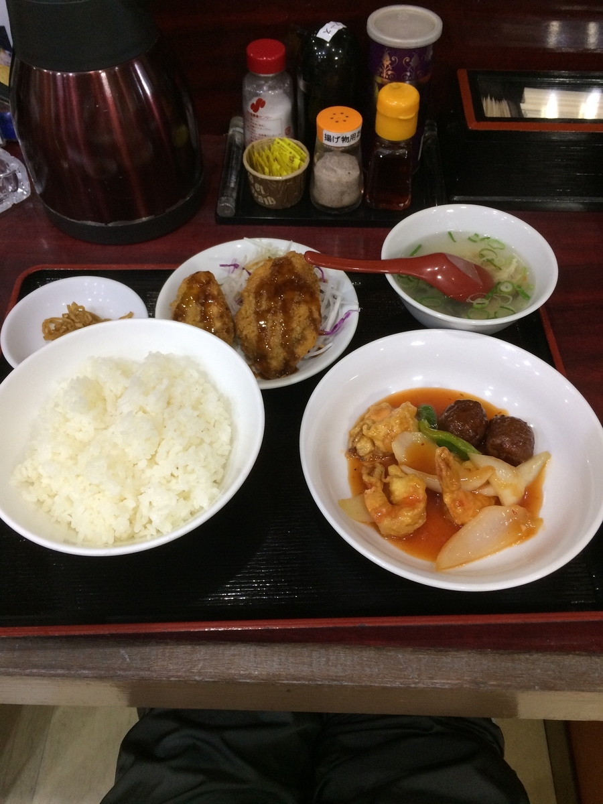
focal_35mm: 29
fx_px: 674
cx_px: 302
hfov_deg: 48.2
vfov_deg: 61.7
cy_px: 402
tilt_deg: -53.3
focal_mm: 4.15
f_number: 2.2
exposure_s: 1/30
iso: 125
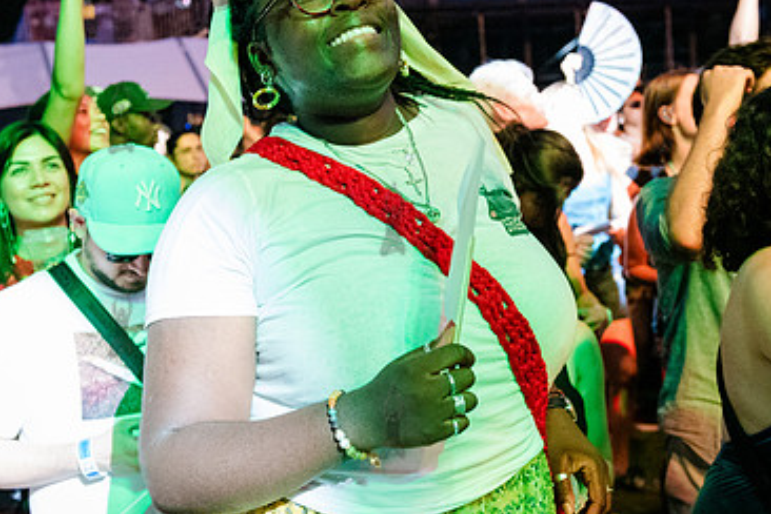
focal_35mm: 57
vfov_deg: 23.8
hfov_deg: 35.1
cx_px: 392
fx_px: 1221
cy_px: 218
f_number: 3.5
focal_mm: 36
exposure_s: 1/320
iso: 10000
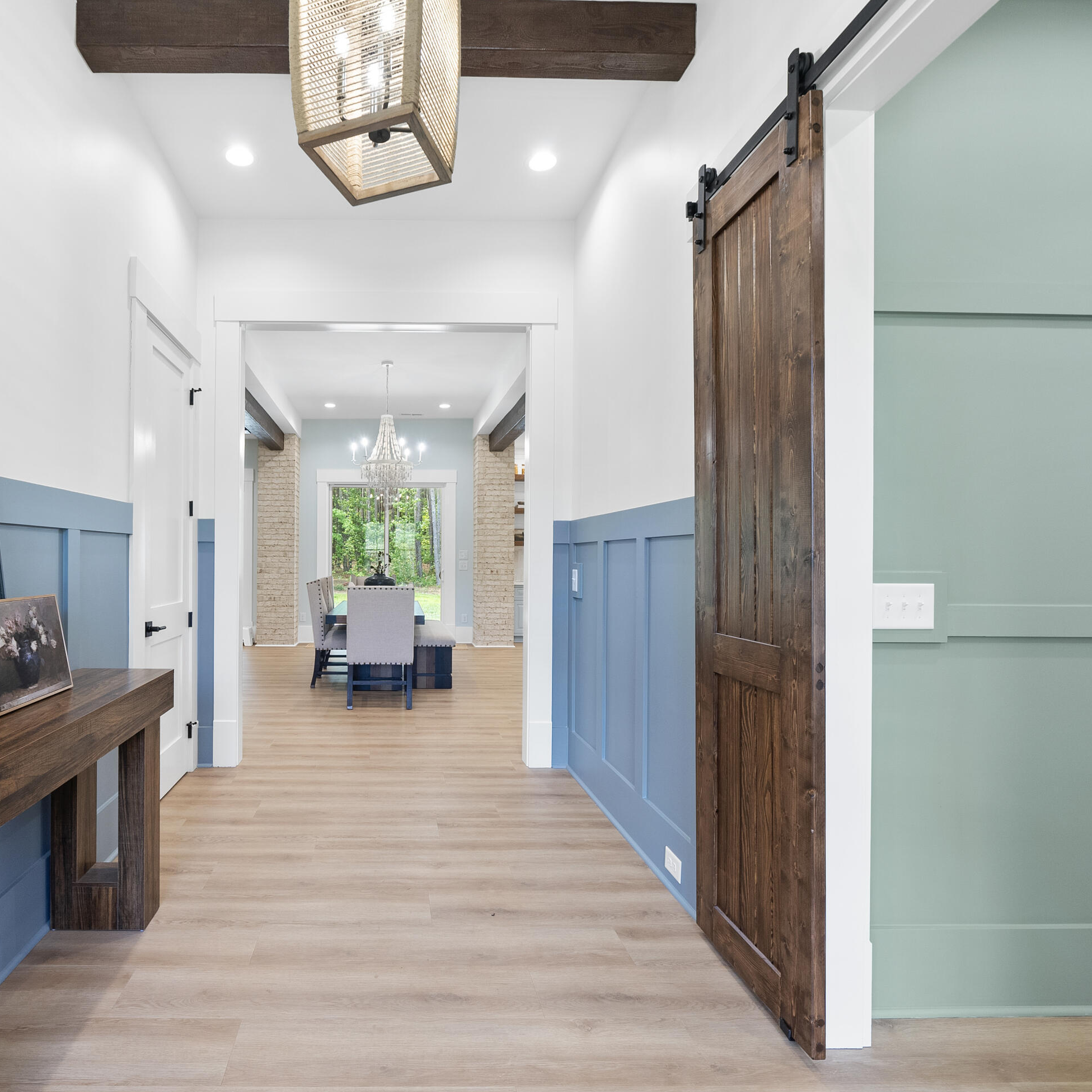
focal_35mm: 17
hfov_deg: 82.0
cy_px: 559
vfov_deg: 84.0
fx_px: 607
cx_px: 393
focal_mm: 13
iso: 800
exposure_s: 1/13
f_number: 7.1
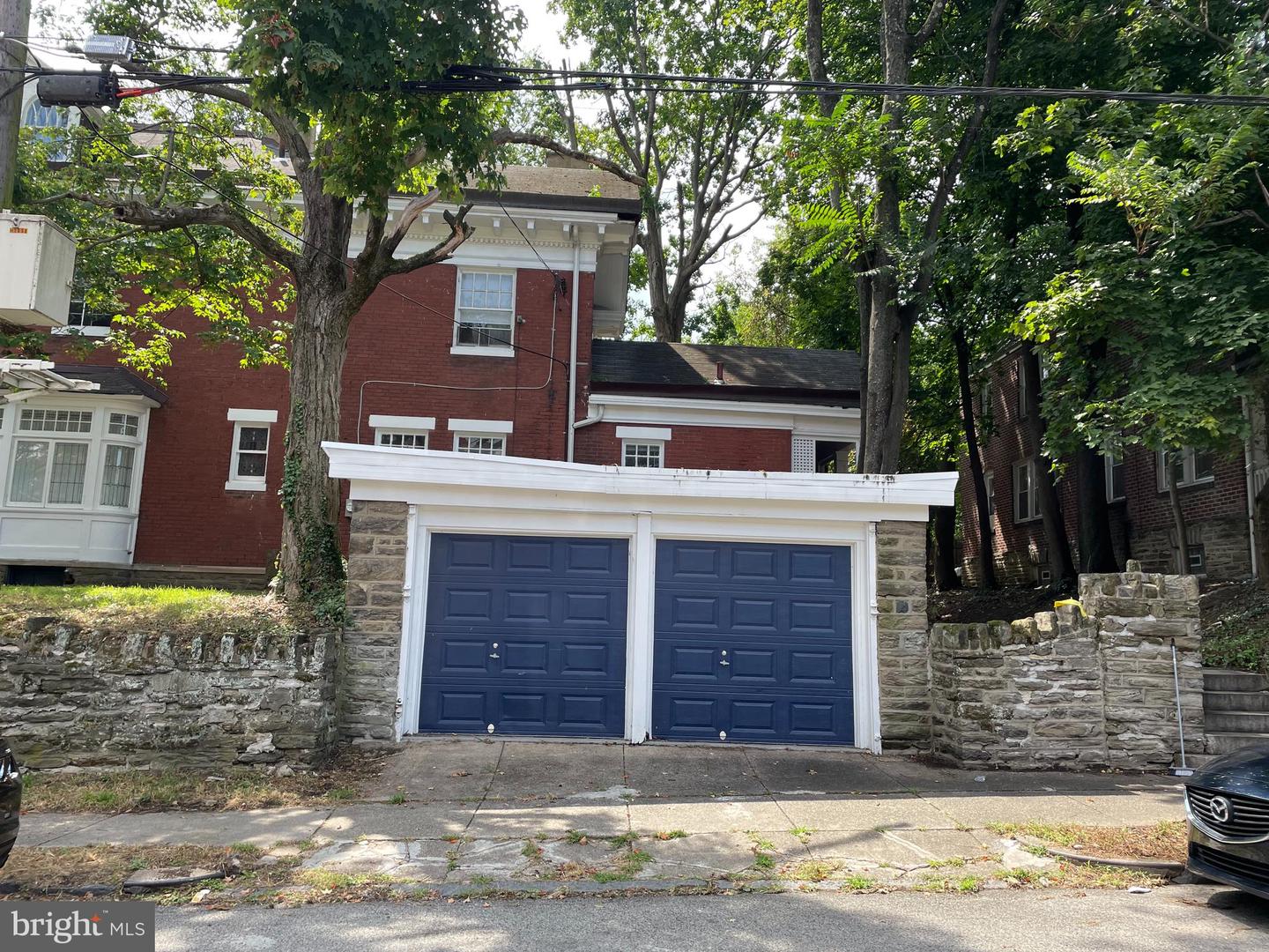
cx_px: 634
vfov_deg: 53.1
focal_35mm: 26
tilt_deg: +8.0
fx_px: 953
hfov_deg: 67.3
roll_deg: -2.0
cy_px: 476
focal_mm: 4.2
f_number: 1.6
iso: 32
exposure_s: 1/686
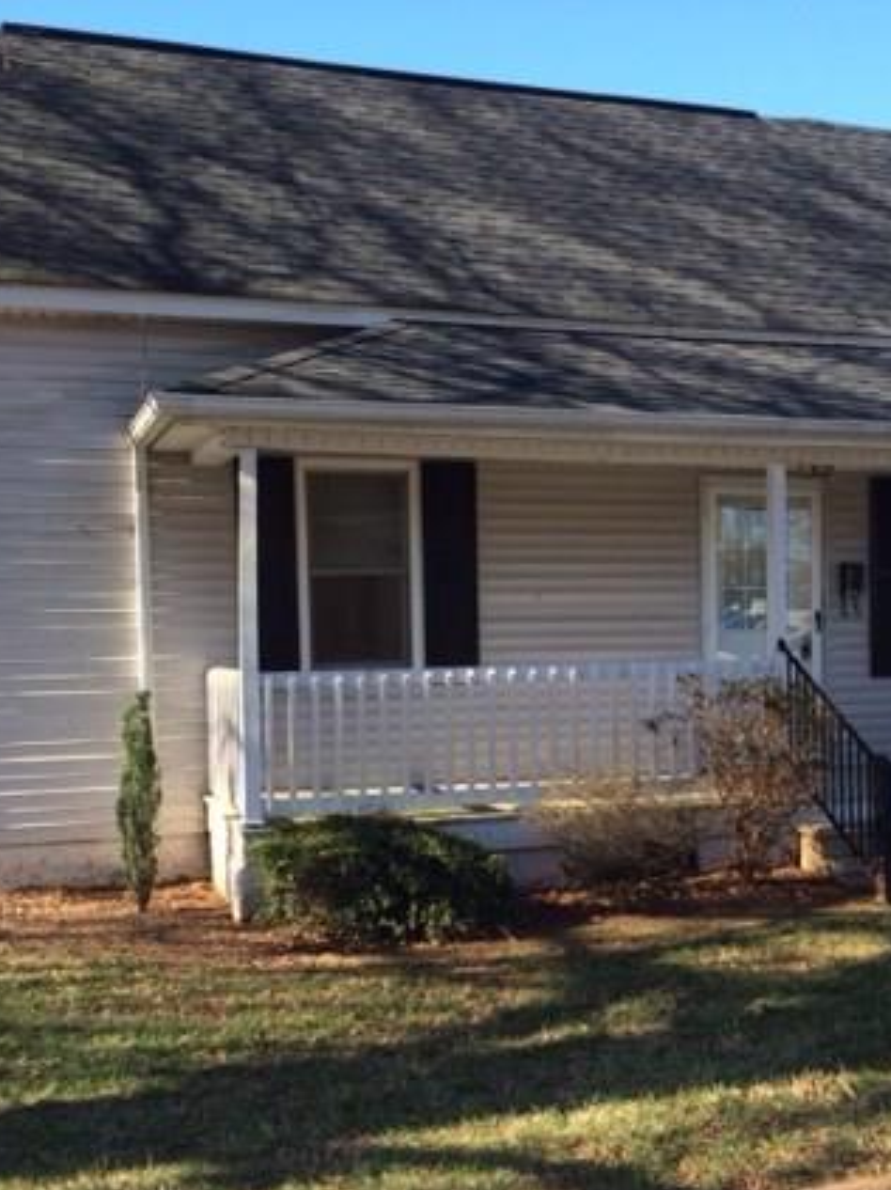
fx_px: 1512
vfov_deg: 42.9
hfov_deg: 32.6
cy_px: 674
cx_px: 586
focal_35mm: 44
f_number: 2.2
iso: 32
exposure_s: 1/622
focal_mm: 4.15
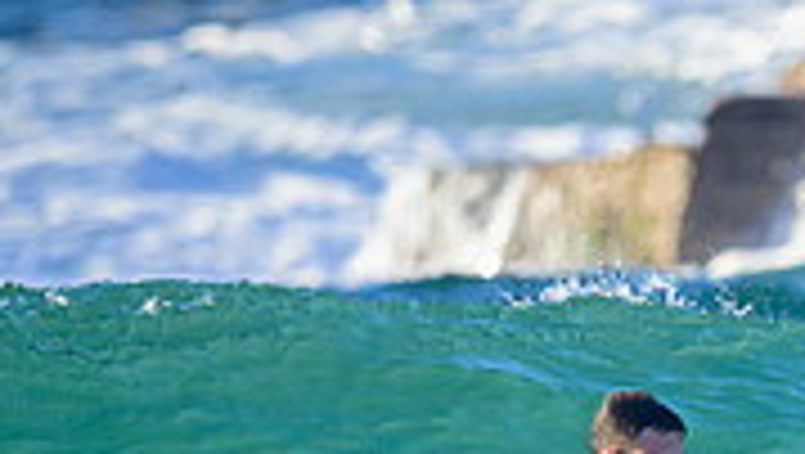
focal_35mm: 3122
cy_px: 659
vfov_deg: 0.4
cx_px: 1046
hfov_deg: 0.7
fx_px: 66690
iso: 1100
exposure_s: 1/2000
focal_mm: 800
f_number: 6.3
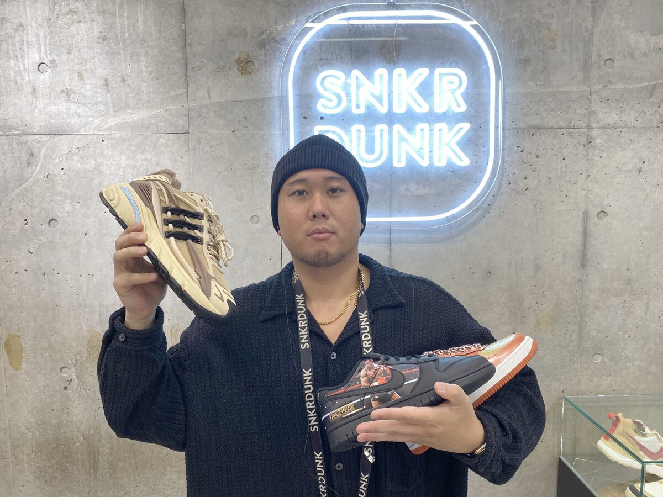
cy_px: 248
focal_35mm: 26
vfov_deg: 53.1
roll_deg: +0.6
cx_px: 332
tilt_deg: -5.3
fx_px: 498
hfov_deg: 67.3
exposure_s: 1/100
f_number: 1.8
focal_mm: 4.25
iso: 125
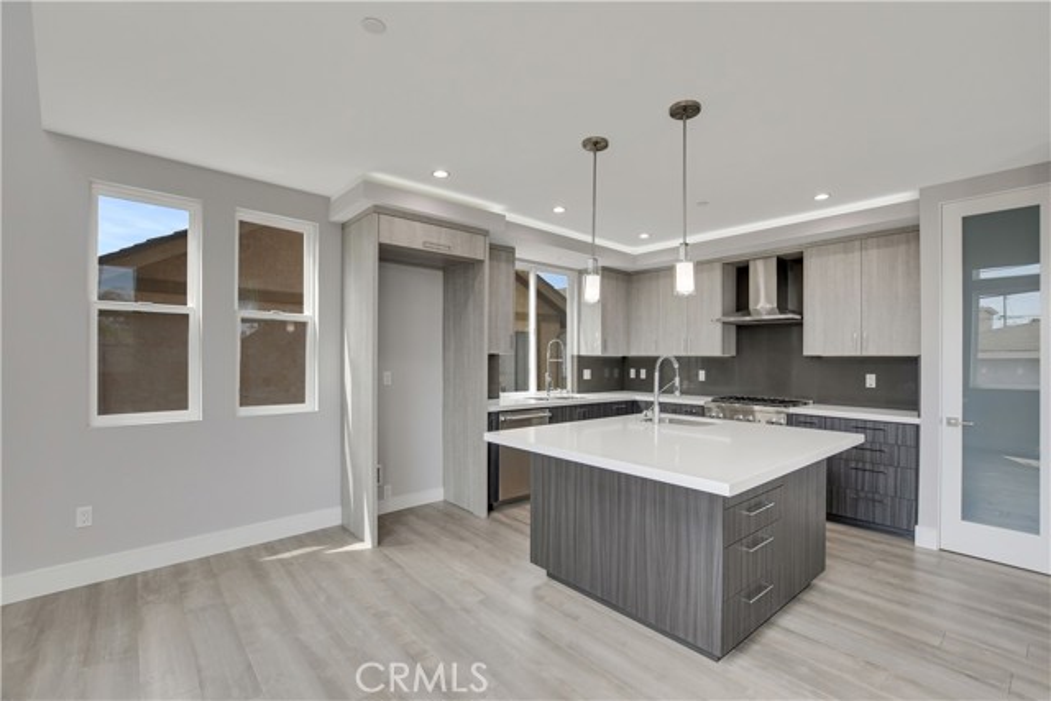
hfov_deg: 100.4
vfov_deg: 77.4
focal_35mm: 15
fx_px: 438
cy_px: 350
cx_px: 526
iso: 400
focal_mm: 10
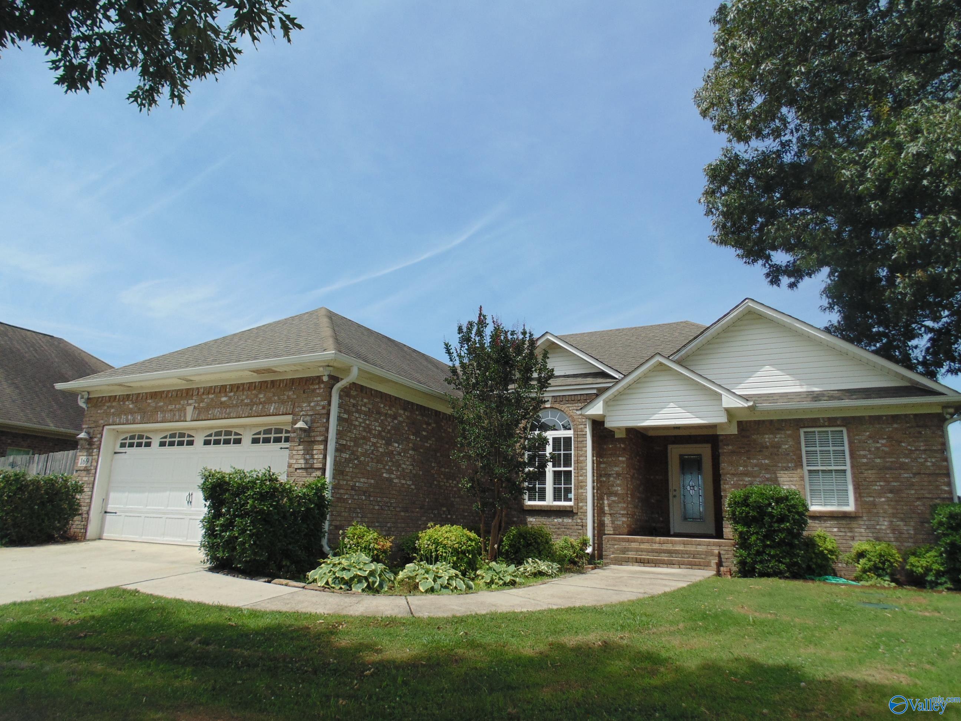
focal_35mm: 22
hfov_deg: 76.4
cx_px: 480
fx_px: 611
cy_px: 360
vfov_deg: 61.1
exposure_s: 1/125
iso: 80
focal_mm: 4
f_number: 9.7
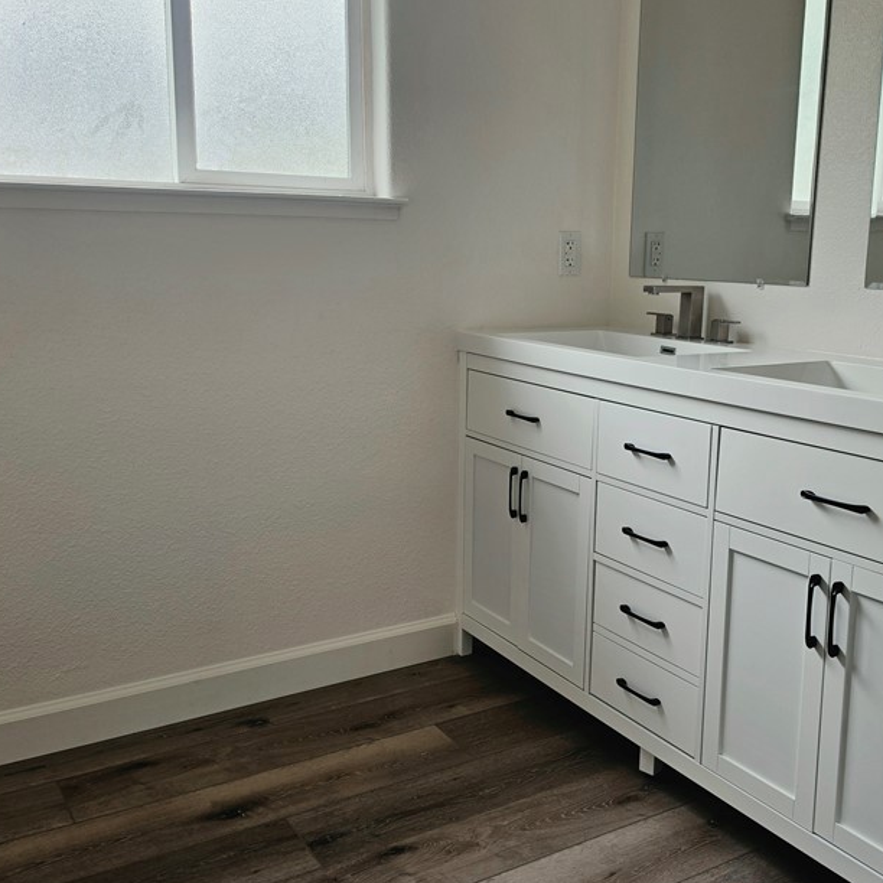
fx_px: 981
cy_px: 437
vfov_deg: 48.4
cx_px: 489
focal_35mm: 34
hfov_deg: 48.4
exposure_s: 1/182
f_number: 1.4
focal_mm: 6.5
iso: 20
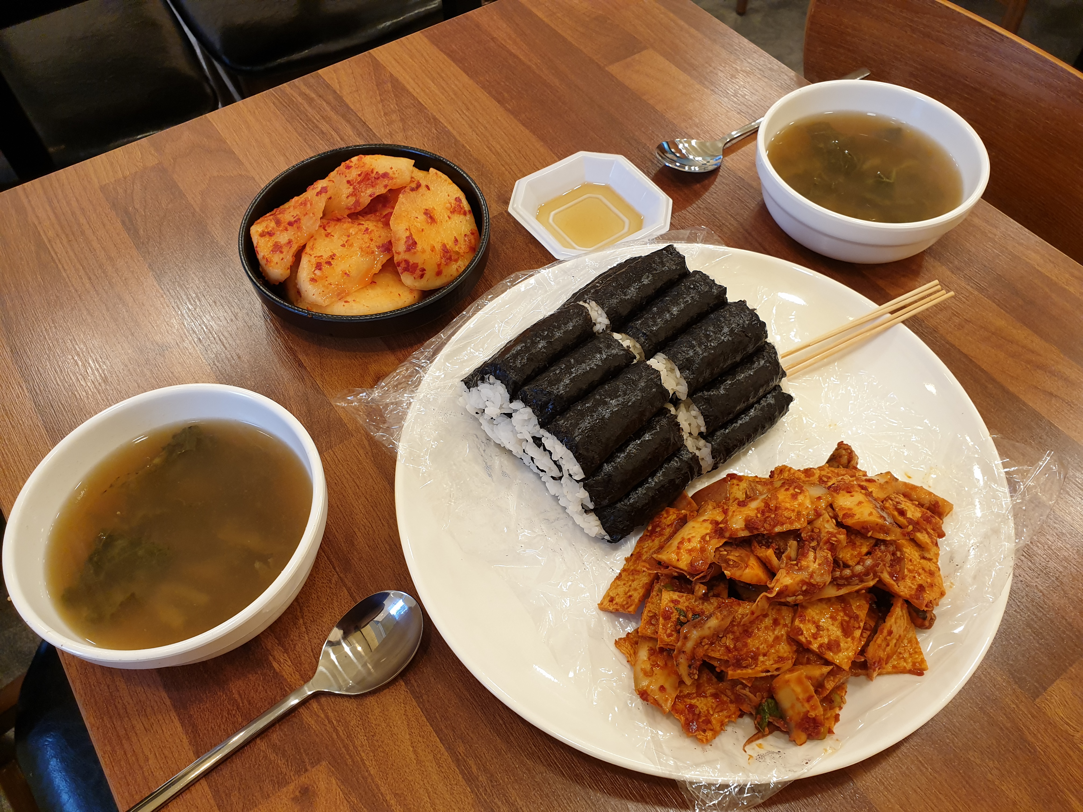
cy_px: 406
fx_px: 813
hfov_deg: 67.3
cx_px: 542
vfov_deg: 53.1
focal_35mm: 26
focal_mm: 4.3
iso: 125
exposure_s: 1/60
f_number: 2.4
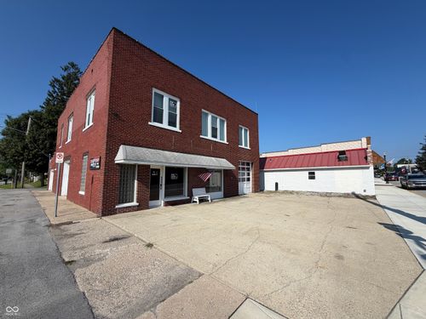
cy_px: 160
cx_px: 213
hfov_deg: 102.1
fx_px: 172
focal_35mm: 14
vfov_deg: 85.7
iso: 20
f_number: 2.2
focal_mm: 2.22
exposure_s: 1/1087
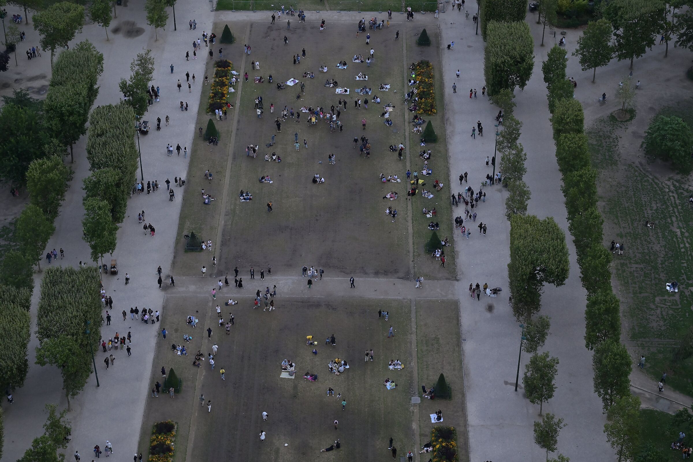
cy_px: 231
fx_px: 1348
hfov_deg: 28.8
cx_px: 346
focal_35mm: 70
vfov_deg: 19.5
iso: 400
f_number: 16
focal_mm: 70
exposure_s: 1/60
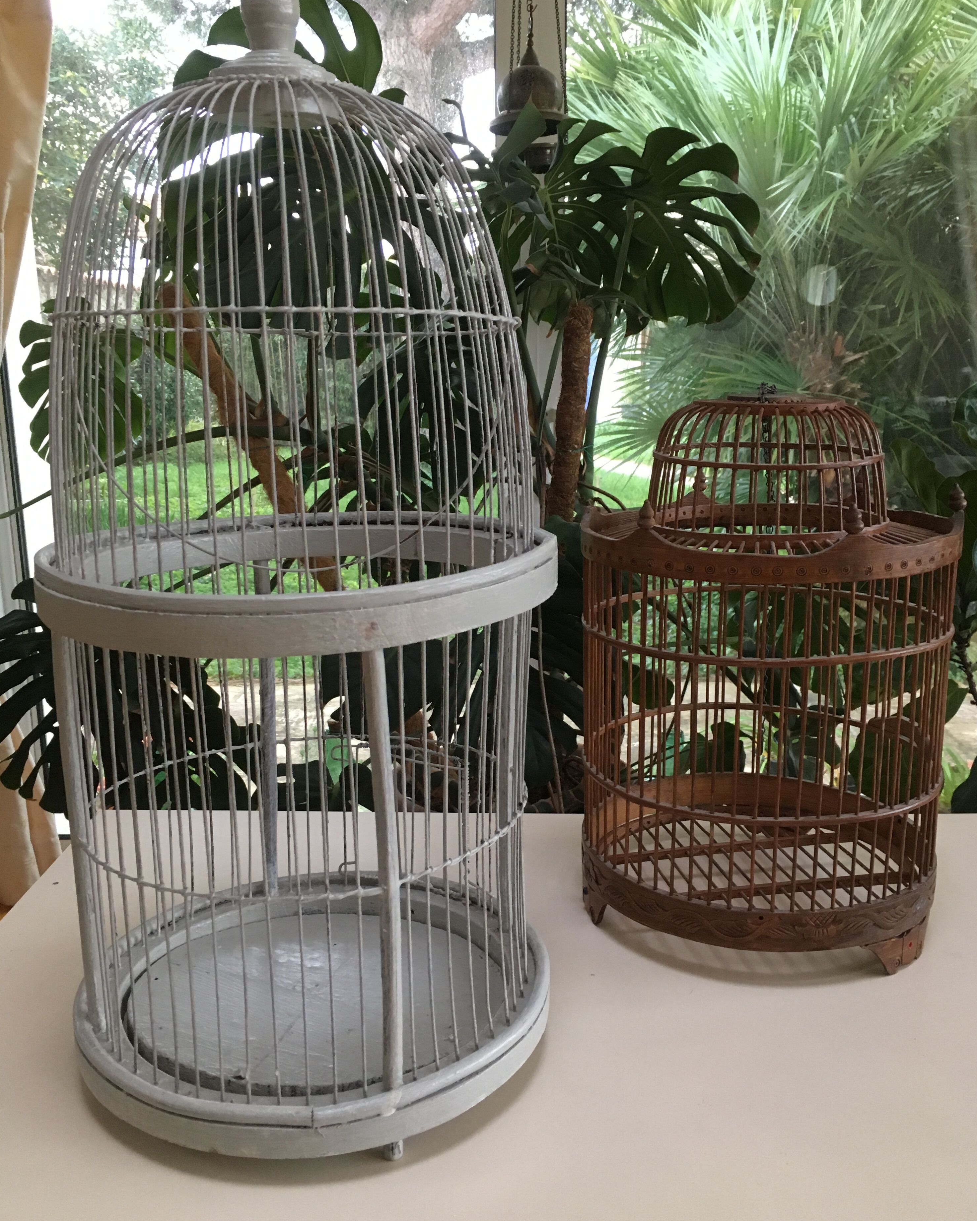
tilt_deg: -12.5
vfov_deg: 57.2
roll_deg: +0.3
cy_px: 625
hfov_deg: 47.1
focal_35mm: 31
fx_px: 1121
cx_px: 501
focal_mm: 4.15
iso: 160
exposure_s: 1/33
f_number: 2.2
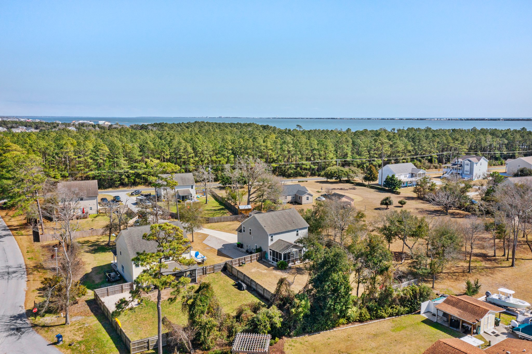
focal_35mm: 28
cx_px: 266
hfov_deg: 65.5
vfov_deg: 46.4
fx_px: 414
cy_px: 177
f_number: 7.1
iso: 100
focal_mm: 10.26
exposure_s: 1/640
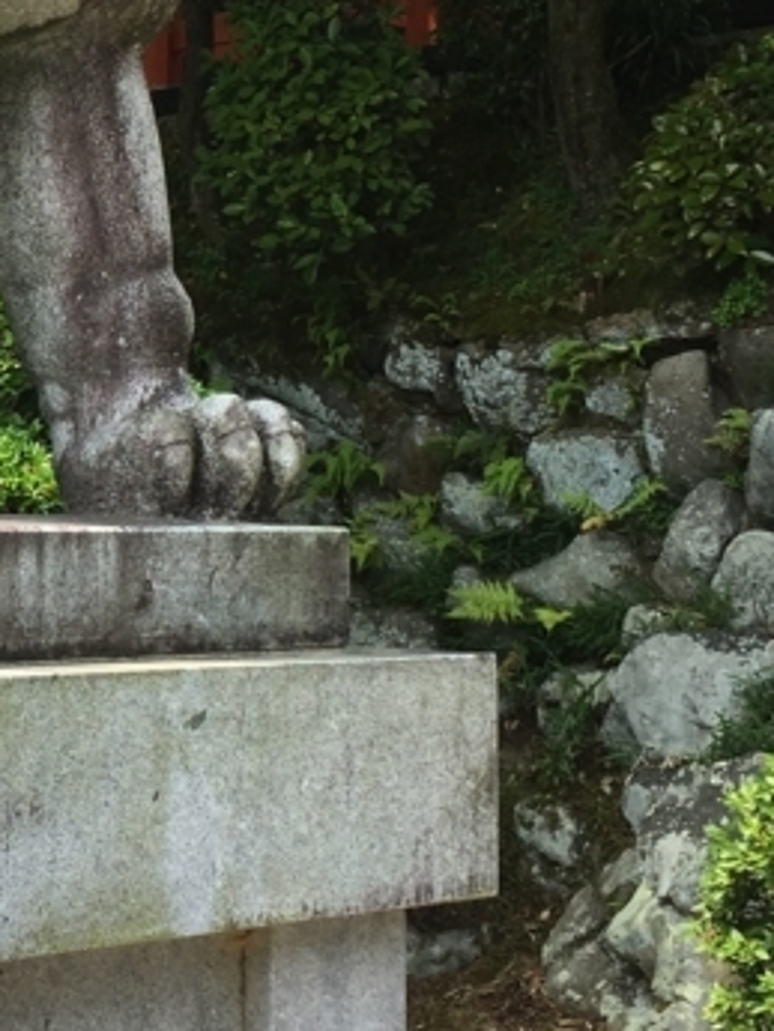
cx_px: -218
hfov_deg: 16.3
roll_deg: -0.5
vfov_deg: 22.7
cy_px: 463
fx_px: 2562
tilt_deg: +1.1
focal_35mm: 86
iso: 25
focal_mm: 4.15
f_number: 2.2
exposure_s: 1/746
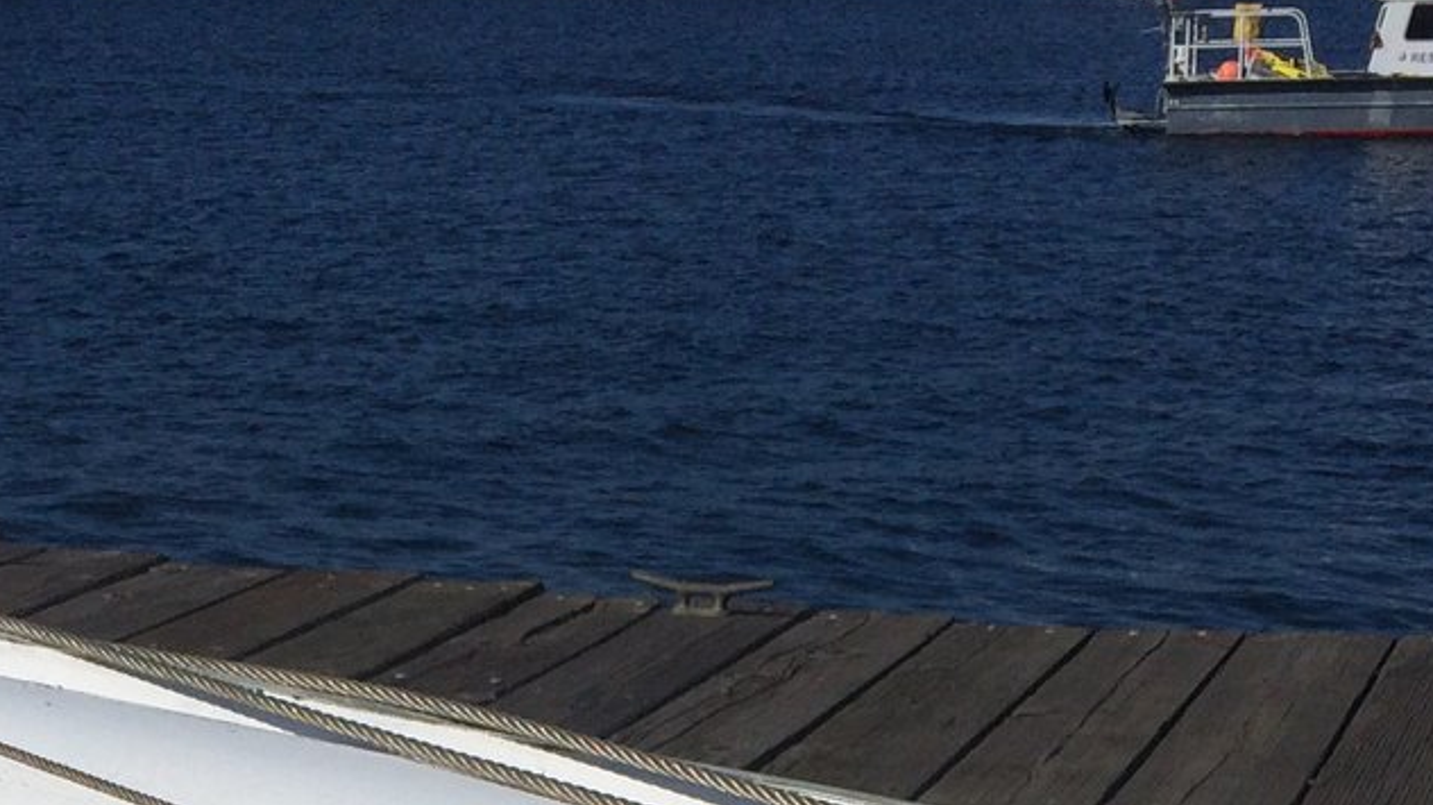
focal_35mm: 90
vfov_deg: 12.3
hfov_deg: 23.7
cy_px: 1431
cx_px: 673
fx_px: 3419
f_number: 2.2
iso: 32
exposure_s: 1/8264
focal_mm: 4.15
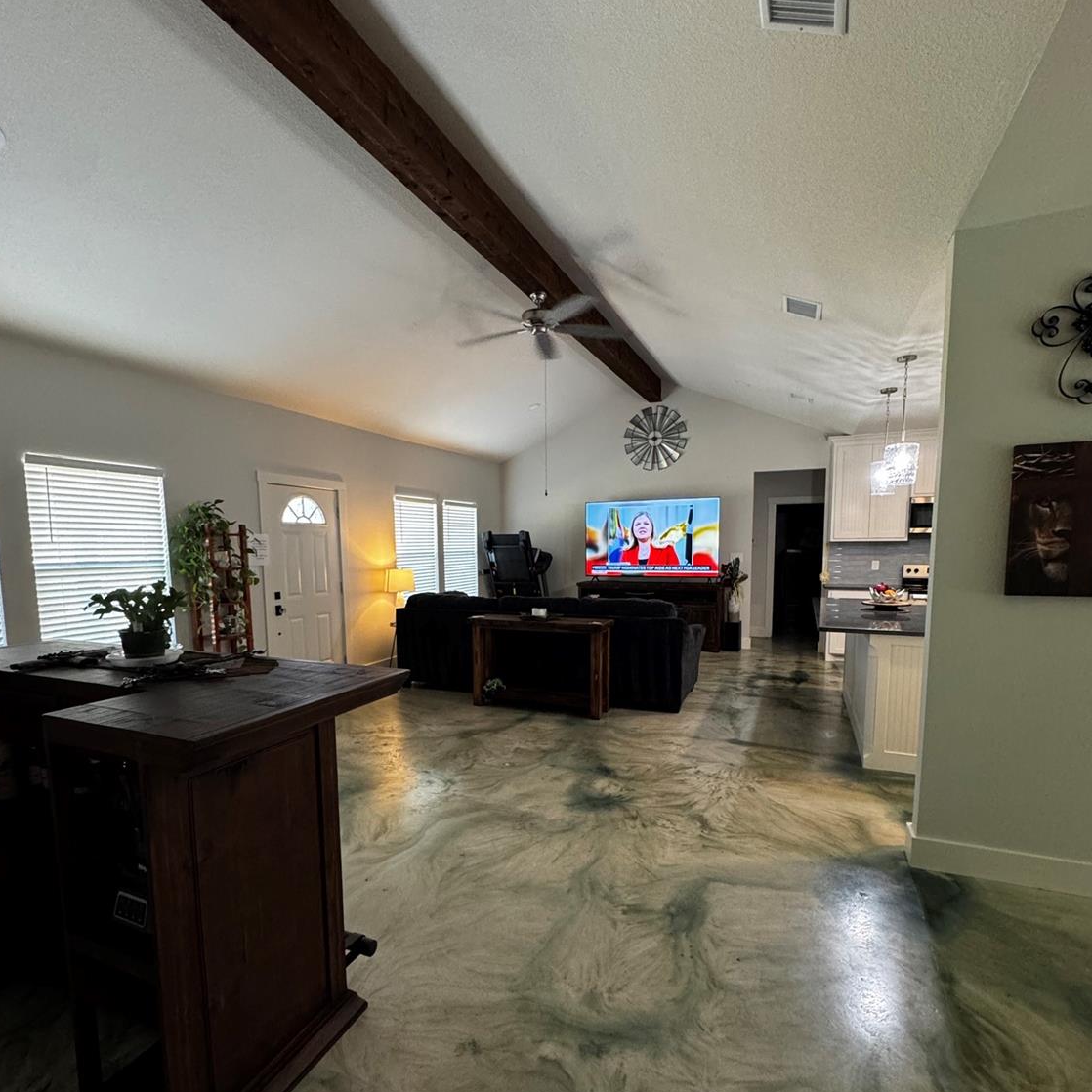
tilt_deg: -7.3
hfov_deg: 84.0
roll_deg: +0.2
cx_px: 537
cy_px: 606
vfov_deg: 83.7
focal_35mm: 17
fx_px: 607
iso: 500
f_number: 2.2
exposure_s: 1/60
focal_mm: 2.22
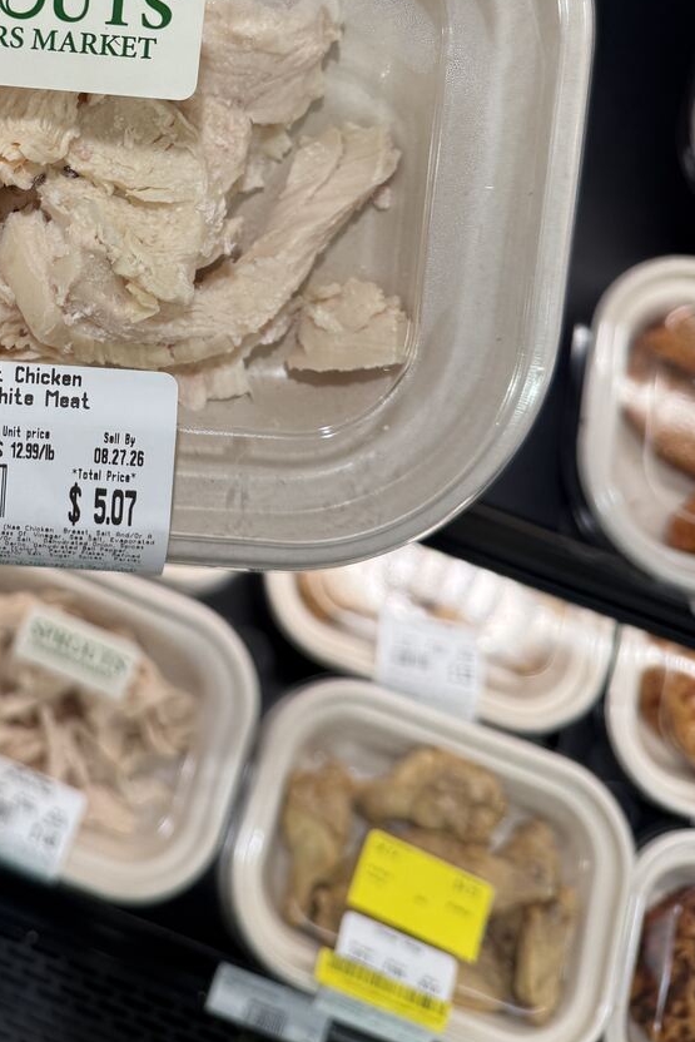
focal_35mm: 42
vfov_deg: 44.0
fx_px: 1216
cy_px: 199
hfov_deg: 30.5
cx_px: 70
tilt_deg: -67.8
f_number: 1.78
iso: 64
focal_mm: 6.76
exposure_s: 1/120
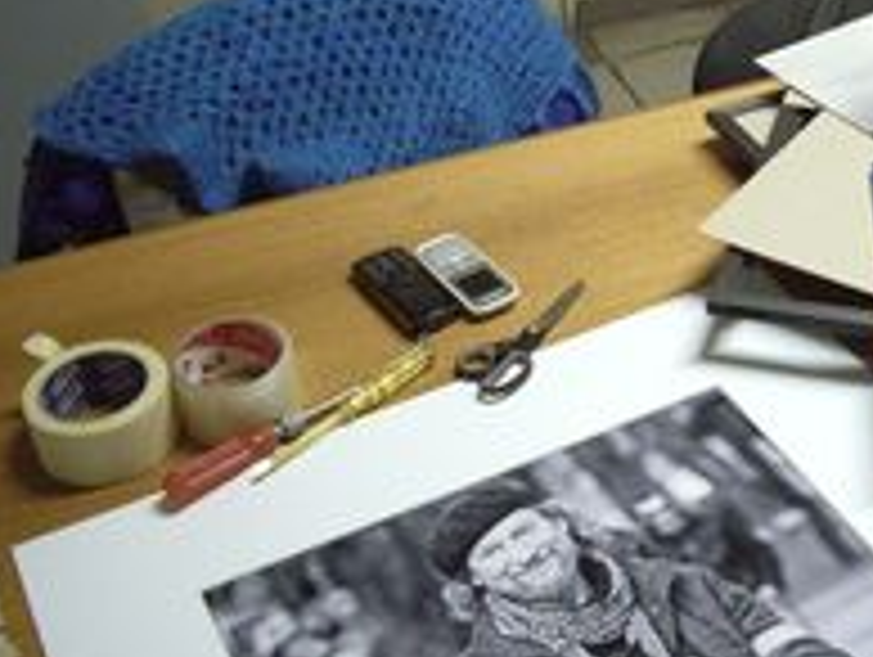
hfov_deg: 30.3
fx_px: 1591
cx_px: 630
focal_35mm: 63
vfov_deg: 23.2
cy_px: 198
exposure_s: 1/25
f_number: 2.6
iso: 320
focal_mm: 5.8
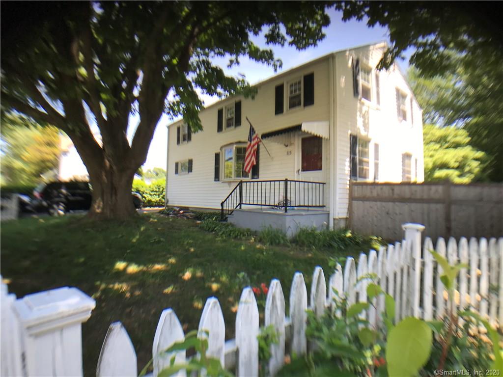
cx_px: 252
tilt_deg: +3.3
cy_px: 188
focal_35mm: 28
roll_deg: -0.3
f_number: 1.8
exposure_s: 1/311
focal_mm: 3.99
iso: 20
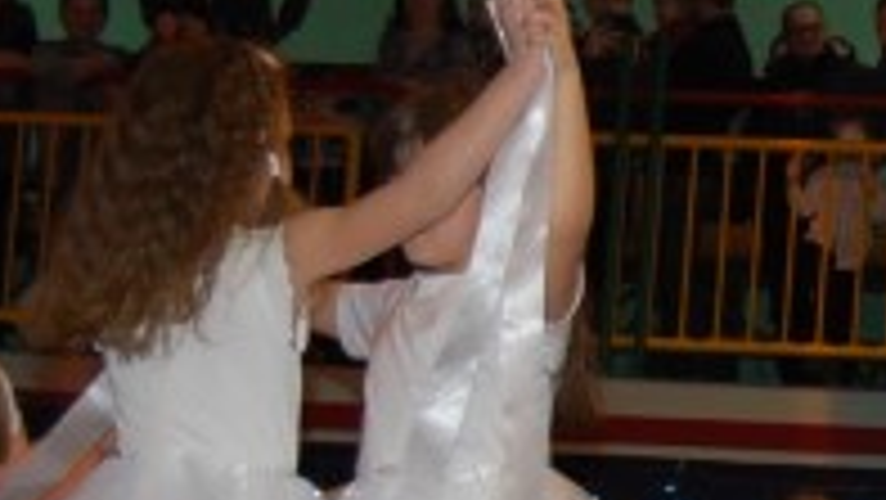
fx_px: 3901
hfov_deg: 12.5
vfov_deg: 7.3
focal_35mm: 166
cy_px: 401
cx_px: 1183
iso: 400
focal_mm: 26
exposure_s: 1/60
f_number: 4
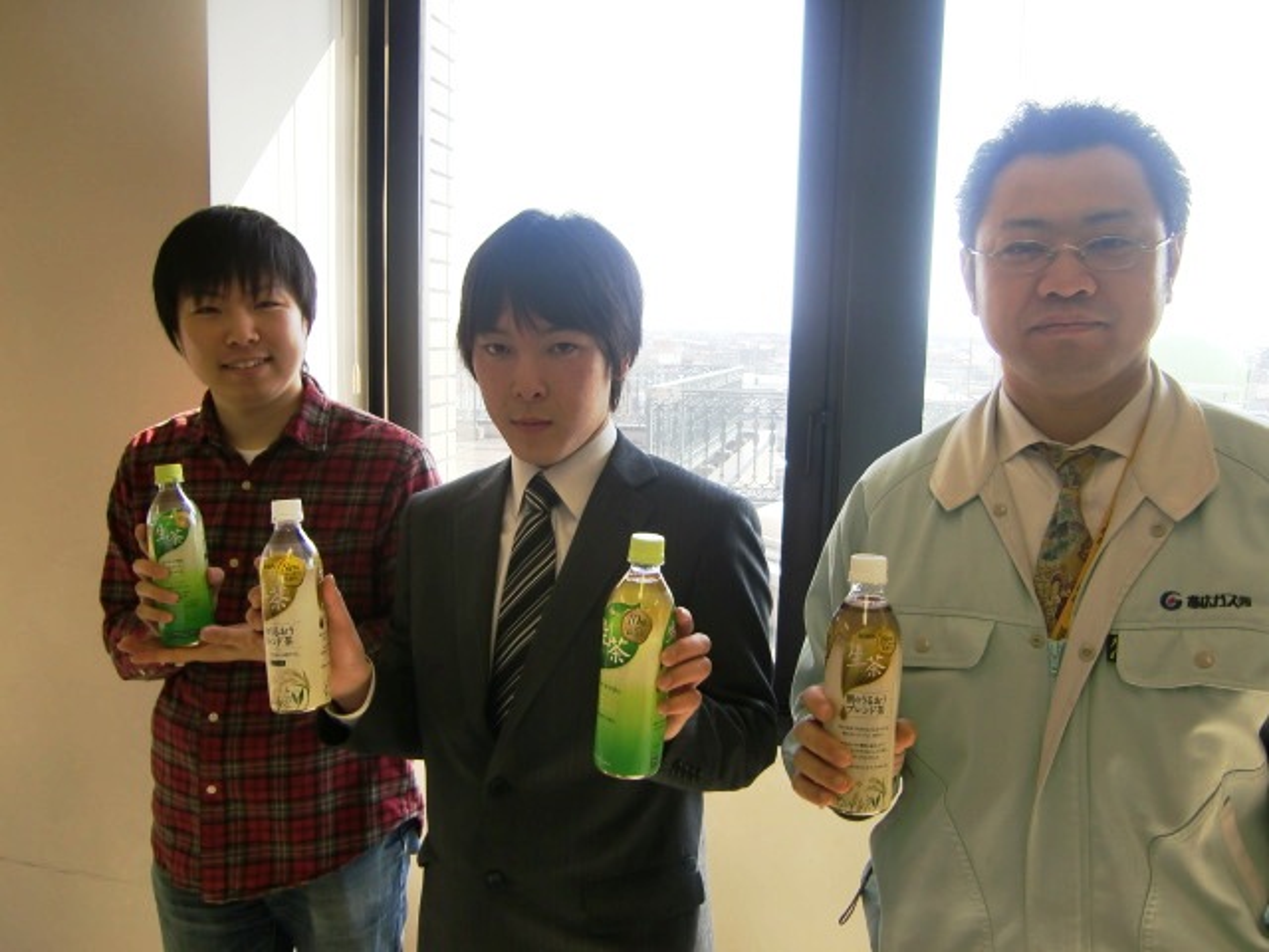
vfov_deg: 49.7
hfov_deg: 63.4
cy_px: 476
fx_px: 1026
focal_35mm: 28
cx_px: 634
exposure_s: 1/160
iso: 64
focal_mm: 4.9
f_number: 2.6
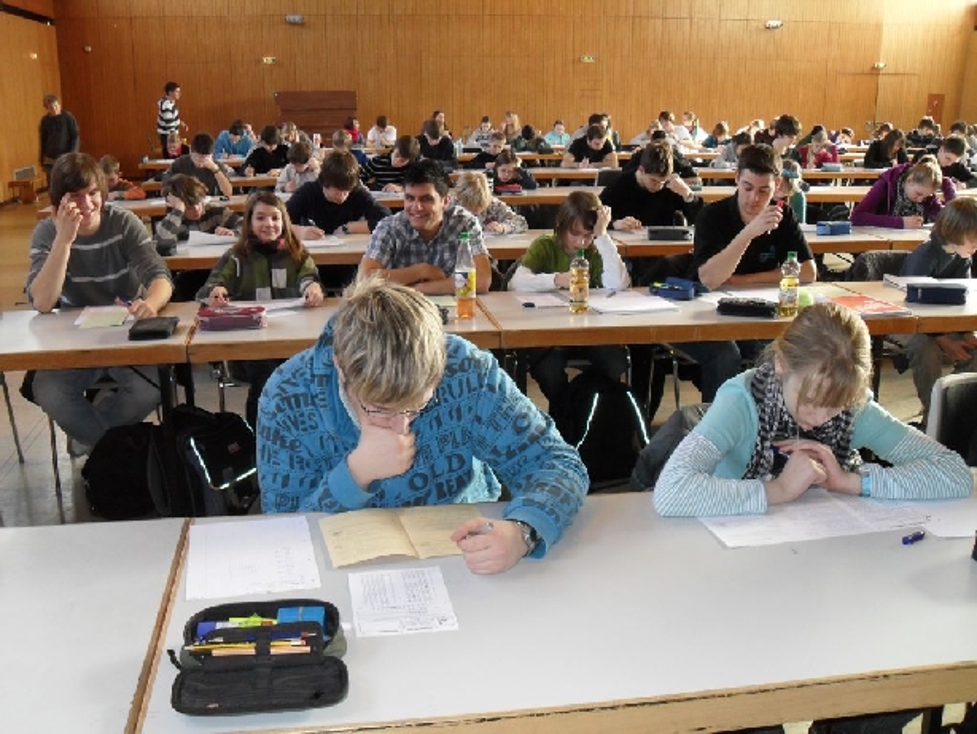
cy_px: 367
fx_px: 988
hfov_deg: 52.6
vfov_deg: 40.7
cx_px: 488
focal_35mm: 35
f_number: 2.8
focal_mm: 6.2
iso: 200
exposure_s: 1/45
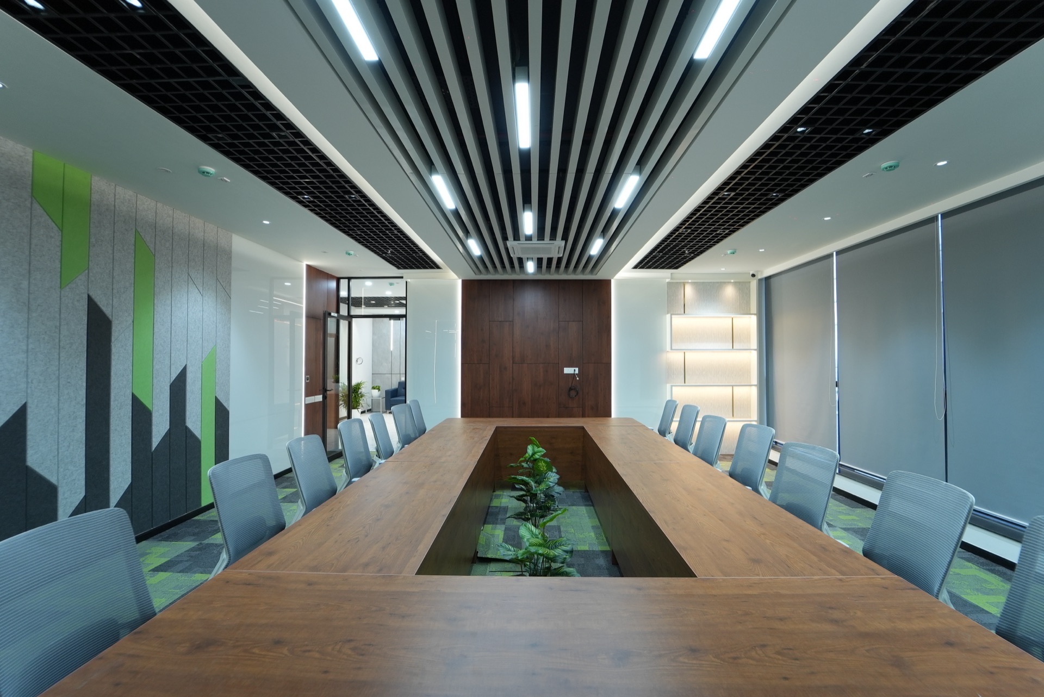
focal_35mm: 14
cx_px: 522
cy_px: 348
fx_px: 406
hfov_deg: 104.2
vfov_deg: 81.3
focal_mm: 14
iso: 1000
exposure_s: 1/100
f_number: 4
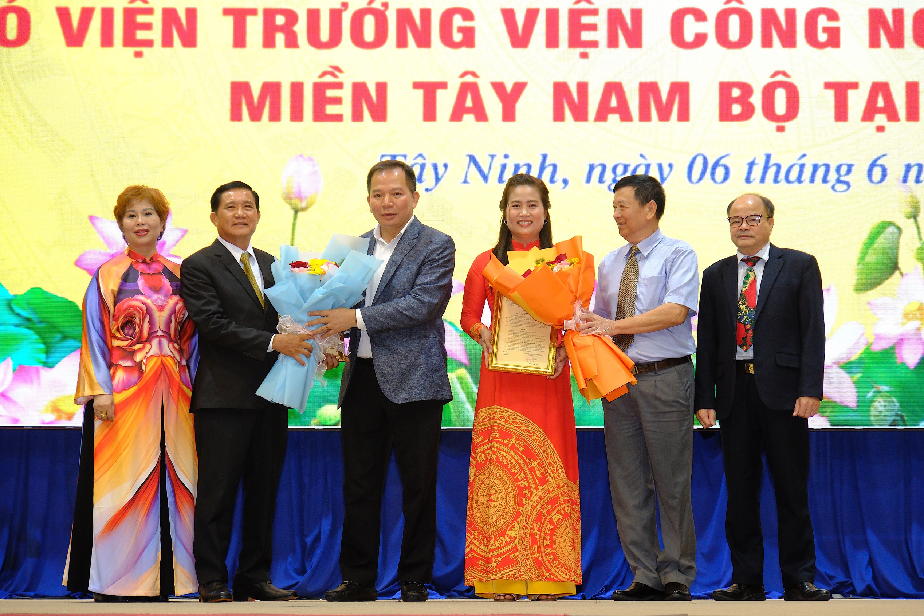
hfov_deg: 18.8
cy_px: 308
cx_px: 461
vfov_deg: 12.6
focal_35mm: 109
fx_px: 2797
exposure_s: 1/100
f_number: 4
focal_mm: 72.1
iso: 1250
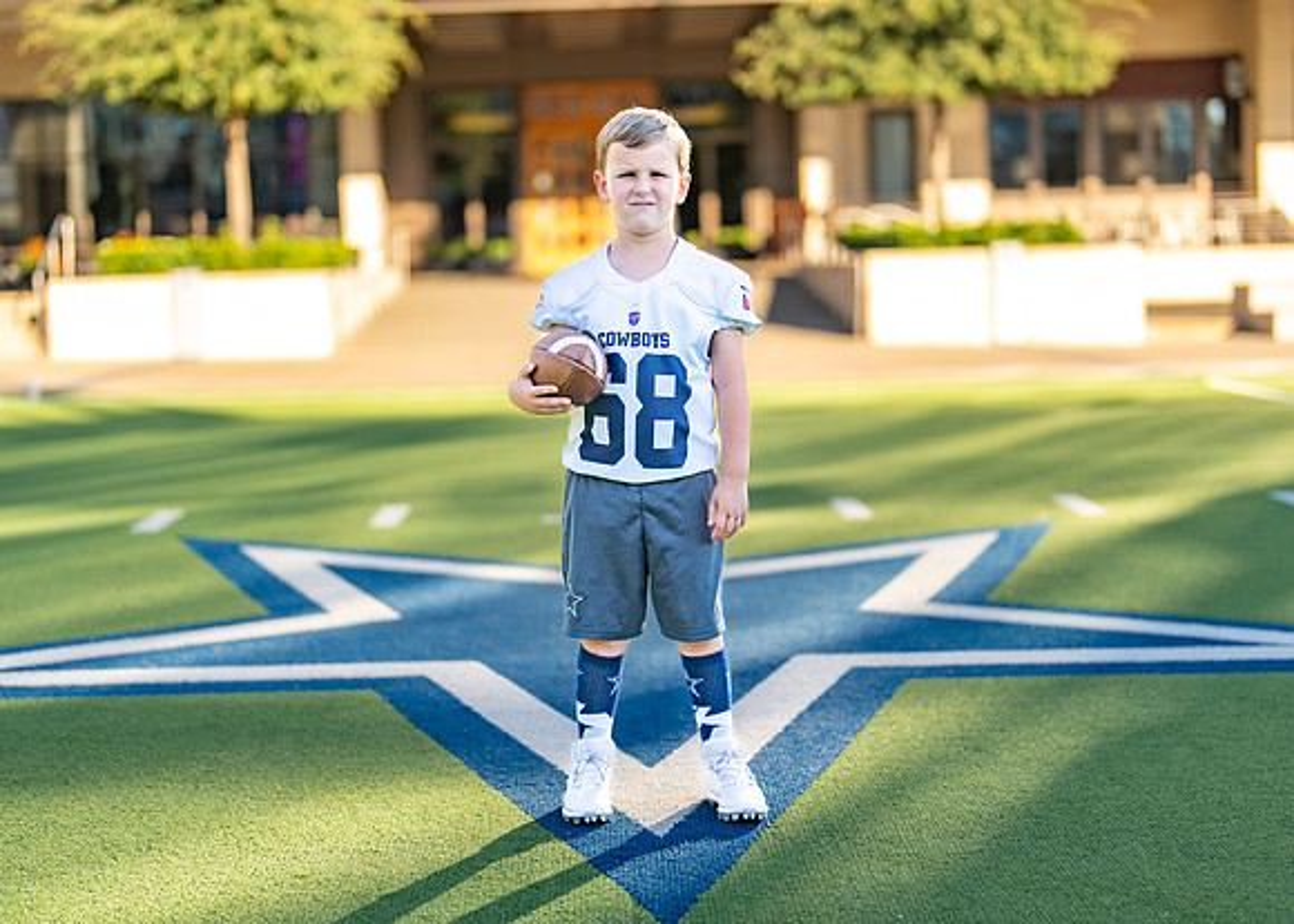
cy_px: 445
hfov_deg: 31.5
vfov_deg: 22.8
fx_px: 2294
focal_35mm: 62
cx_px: 650
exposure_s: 1/2500
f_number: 1.2
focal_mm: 50
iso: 100
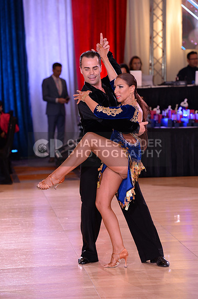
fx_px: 1117
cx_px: 99
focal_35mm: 135
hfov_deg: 10.1
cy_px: 150
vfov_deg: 15.2
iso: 1600
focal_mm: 135
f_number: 4.5
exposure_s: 1/250
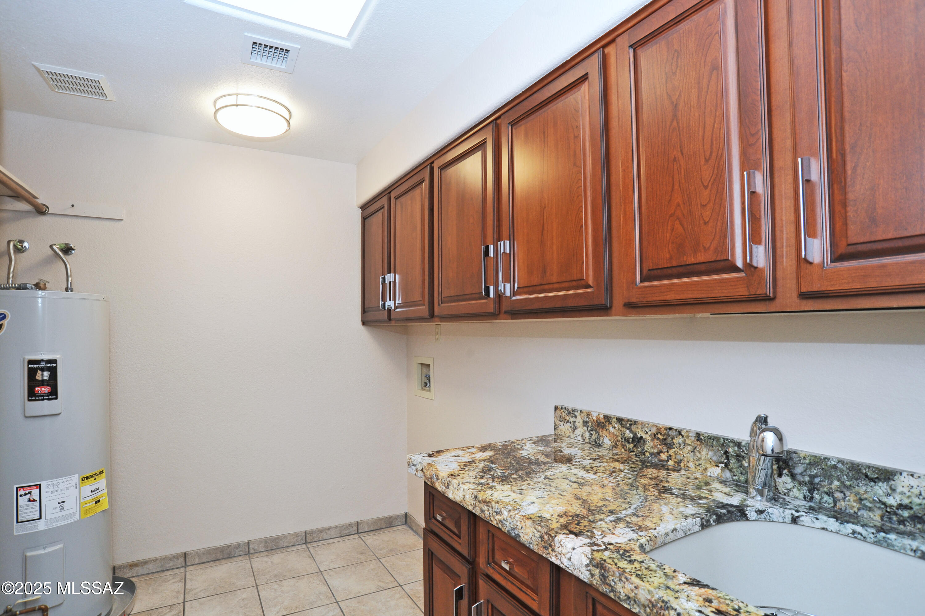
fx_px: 462
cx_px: 462
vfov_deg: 67.3
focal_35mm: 18
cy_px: 308
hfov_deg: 90.0
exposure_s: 1/30
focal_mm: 18
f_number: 9
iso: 800
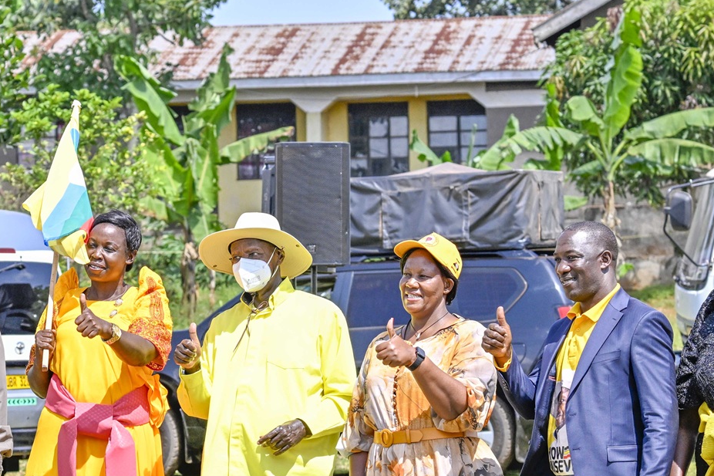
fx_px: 4422
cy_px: 361
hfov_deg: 9.2
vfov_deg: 6.2
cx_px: 184
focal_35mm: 223
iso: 720
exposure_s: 1/1600
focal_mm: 100
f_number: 7.1
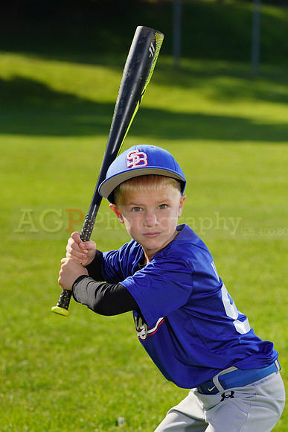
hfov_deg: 7.7
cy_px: 216
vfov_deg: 11.5
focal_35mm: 179
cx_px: 144
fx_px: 2147
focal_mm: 179
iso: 100
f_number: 9
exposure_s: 1/250
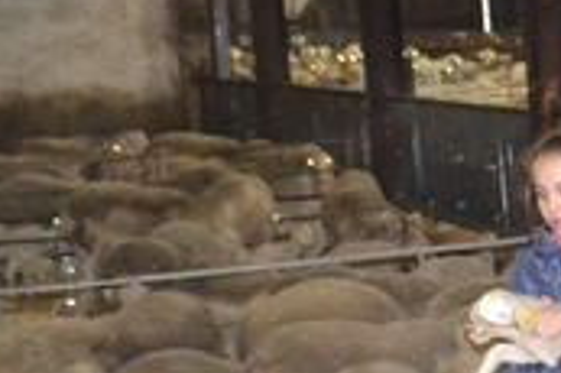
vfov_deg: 6.5
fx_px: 3254
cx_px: 793
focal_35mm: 209
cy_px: 410
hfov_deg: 9.6
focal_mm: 38
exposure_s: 1/60
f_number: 4.5
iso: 3200
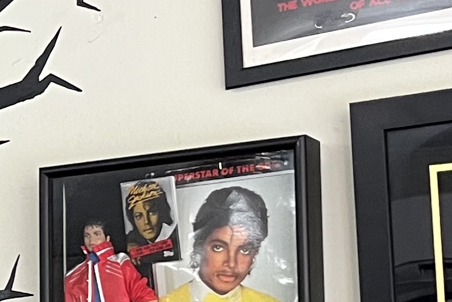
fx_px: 1771
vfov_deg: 9.7
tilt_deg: +6.6
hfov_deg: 13.3
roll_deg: -0.7
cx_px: -319
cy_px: 298
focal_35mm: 141
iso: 125
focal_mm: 5.1
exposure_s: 1/63
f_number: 1.6
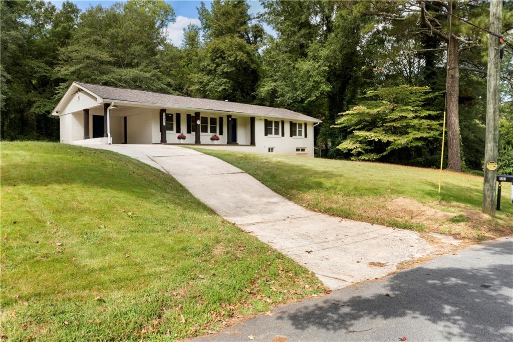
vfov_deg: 53.1
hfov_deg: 73.8
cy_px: 171
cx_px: 256
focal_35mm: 24
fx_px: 342
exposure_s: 1/160
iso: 400
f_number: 8
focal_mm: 16.2
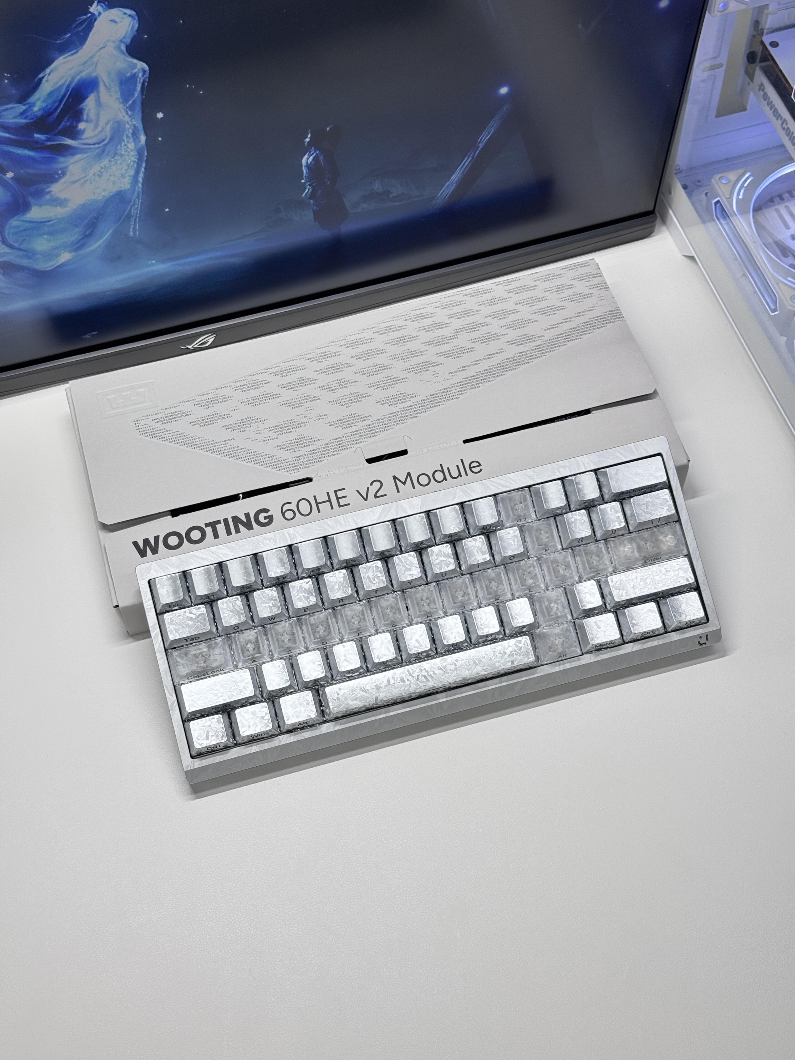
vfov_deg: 39.7
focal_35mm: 48
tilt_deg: -57.1
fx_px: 1470
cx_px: 398
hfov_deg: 30.3
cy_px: 530
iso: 64
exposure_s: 1/187
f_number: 1.78
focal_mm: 6.76
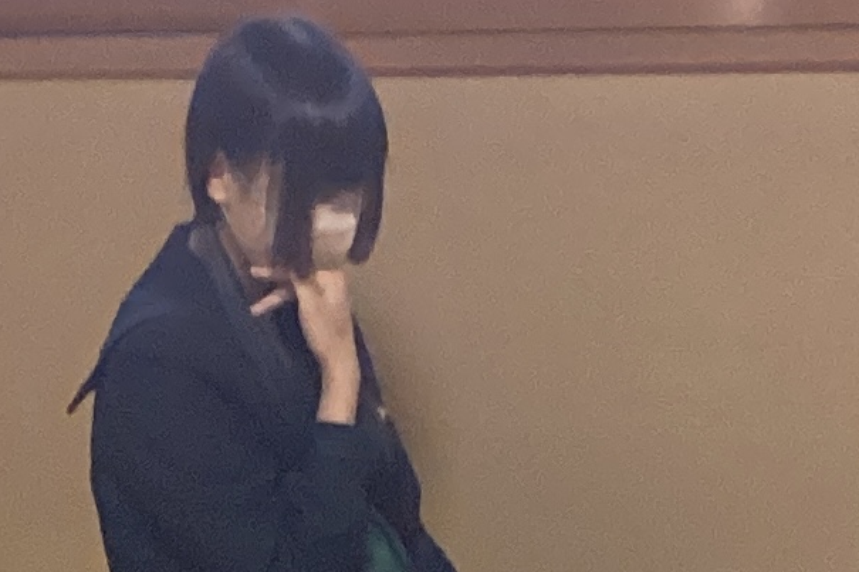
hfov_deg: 11.7
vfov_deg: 7.2
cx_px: 6
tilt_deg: -27.5
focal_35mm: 174
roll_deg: +4.1
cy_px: 1524
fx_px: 4150
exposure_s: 1/33
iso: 250
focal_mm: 3.3
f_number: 2.4
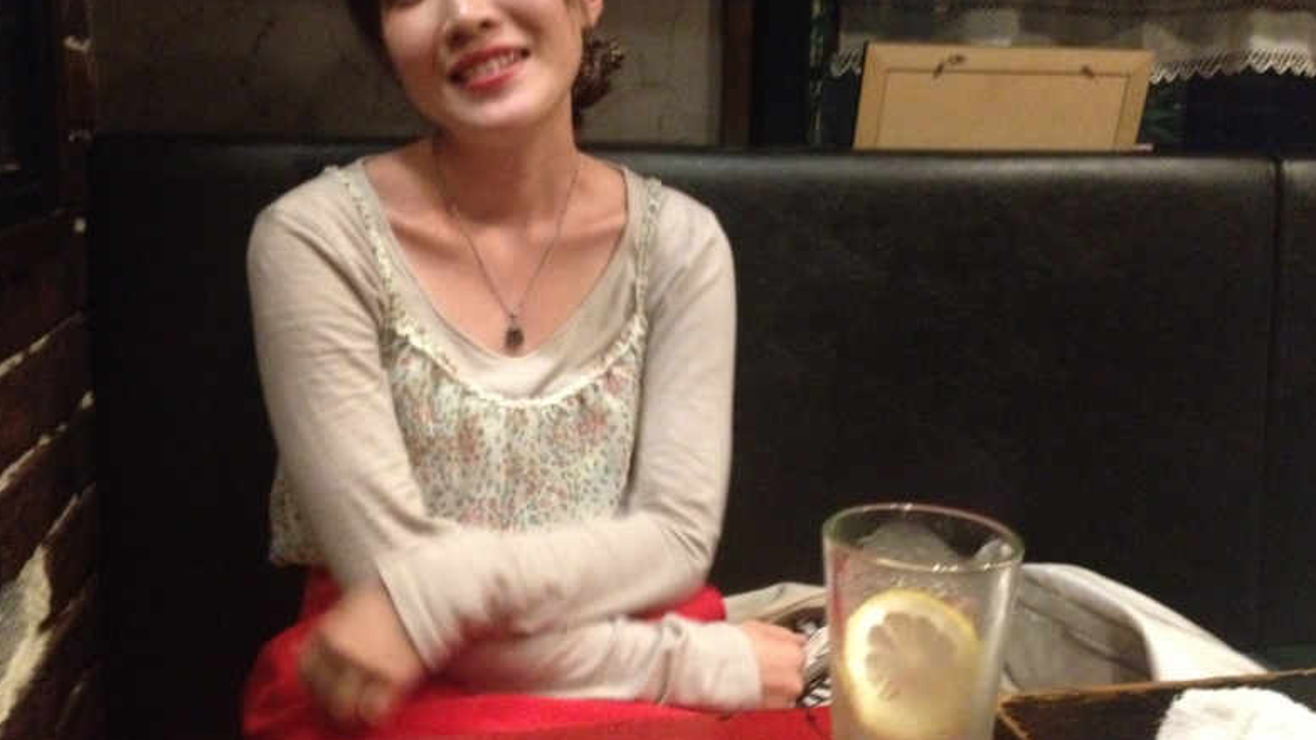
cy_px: 338
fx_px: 1361
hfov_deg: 51.6
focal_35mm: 39
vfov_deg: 30.4
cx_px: 661
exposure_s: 1/15
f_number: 2.4
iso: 800
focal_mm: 4.28
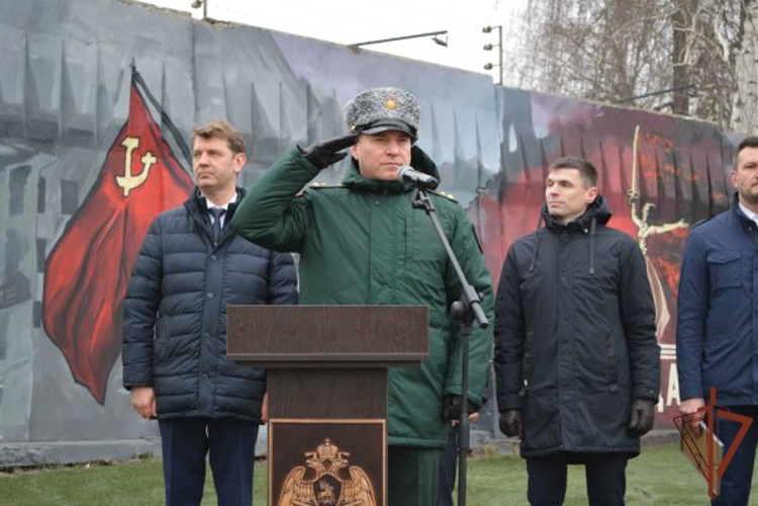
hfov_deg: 24.6
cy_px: 253
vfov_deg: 16.6
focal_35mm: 82
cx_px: 379
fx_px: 1737
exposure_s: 1/60
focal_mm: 55
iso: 500
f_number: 5.6
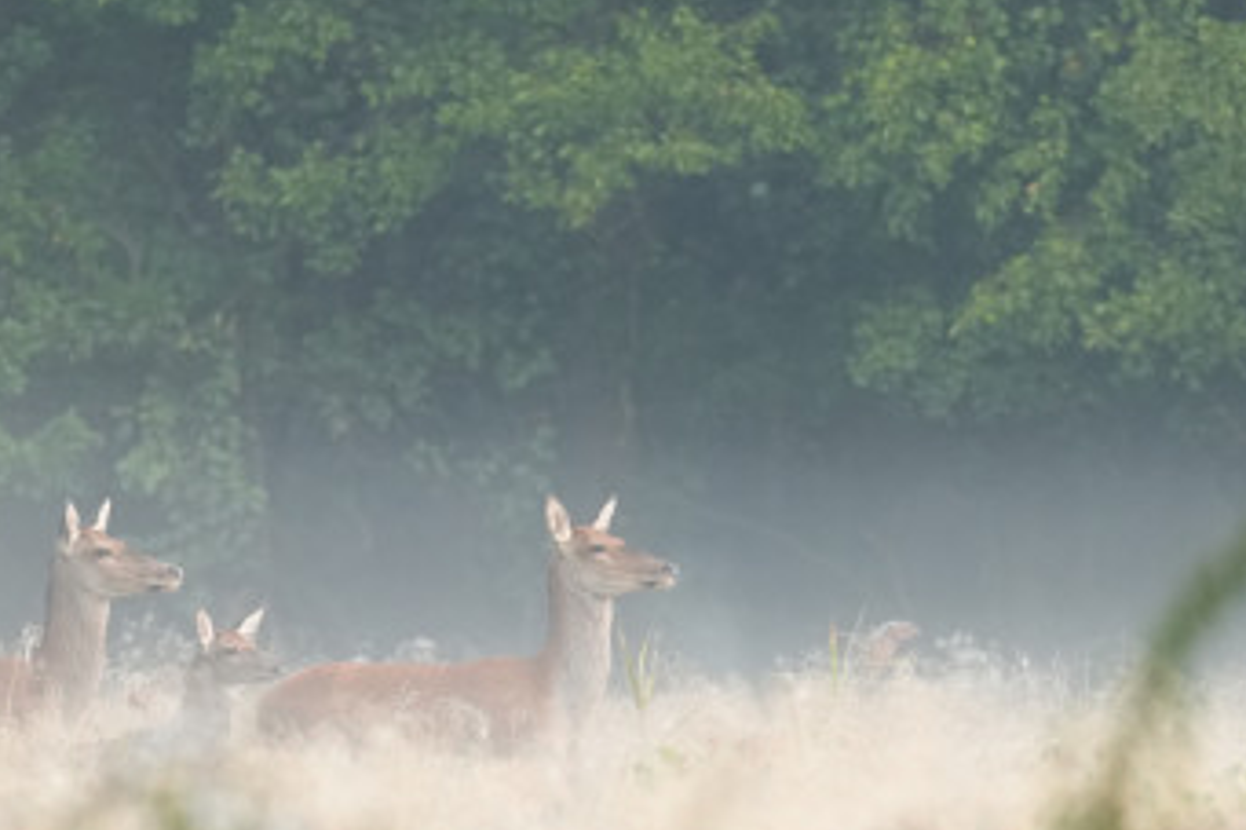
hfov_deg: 1.7
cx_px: 782
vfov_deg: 1.1
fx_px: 43103
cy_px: 541
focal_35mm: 1246
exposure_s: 1/400
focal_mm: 400
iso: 1000
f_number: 4.5
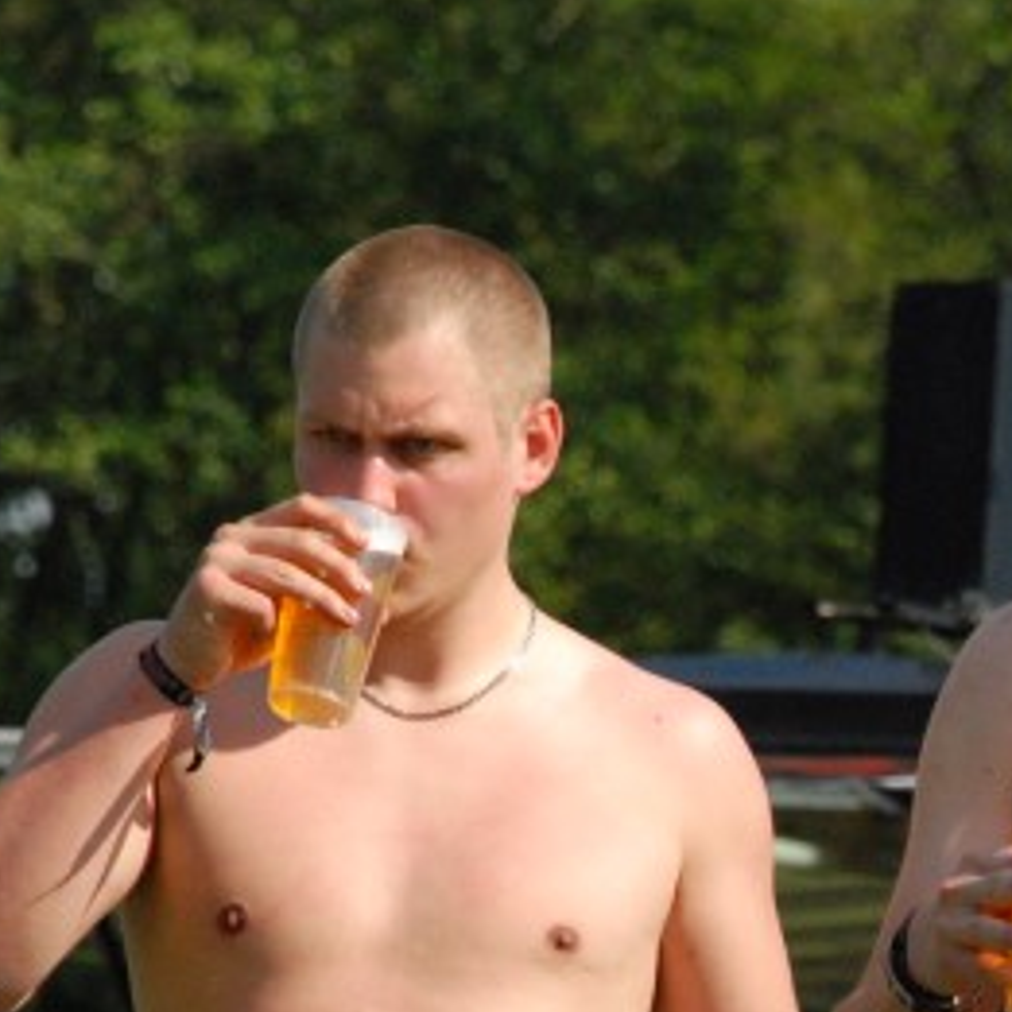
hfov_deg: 3.6
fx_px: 16151
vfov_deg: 3.6
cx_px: 869
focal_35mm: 488
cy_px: 965
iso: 1250
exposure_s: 1/4000
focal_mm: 125
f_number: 6.7
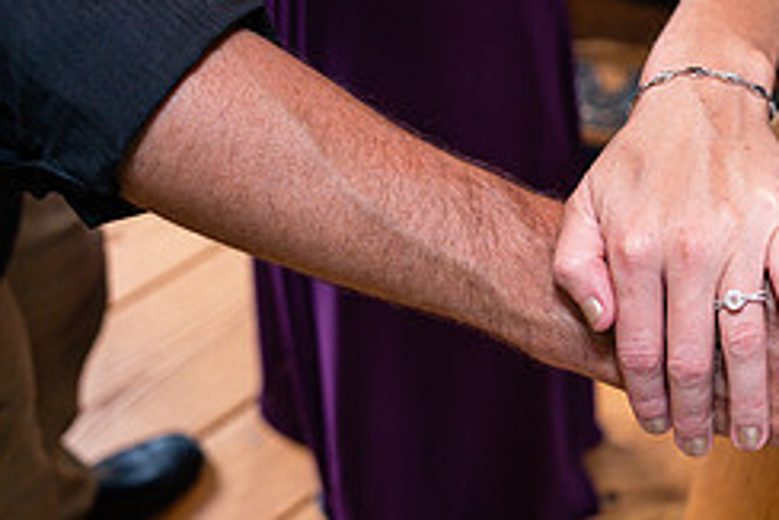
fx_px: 1234
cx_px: 702
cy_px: 180
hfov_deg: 33.2
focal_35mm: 57
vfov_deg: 23.7
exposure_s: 1/200
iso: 800
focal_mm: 24
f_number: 2.8
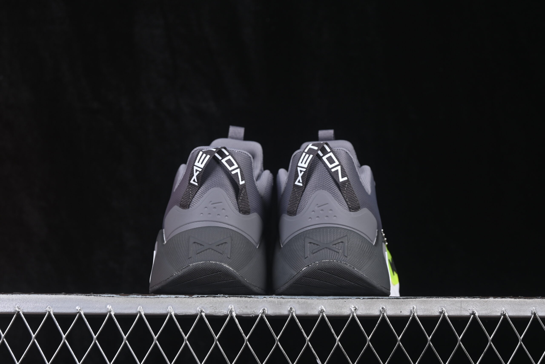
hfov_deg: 27.0
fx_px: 1135
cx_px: 272
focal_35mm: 75
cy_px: 182
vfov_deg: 18.2
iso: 160
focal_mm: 50
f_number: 7.1
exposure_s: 1/80
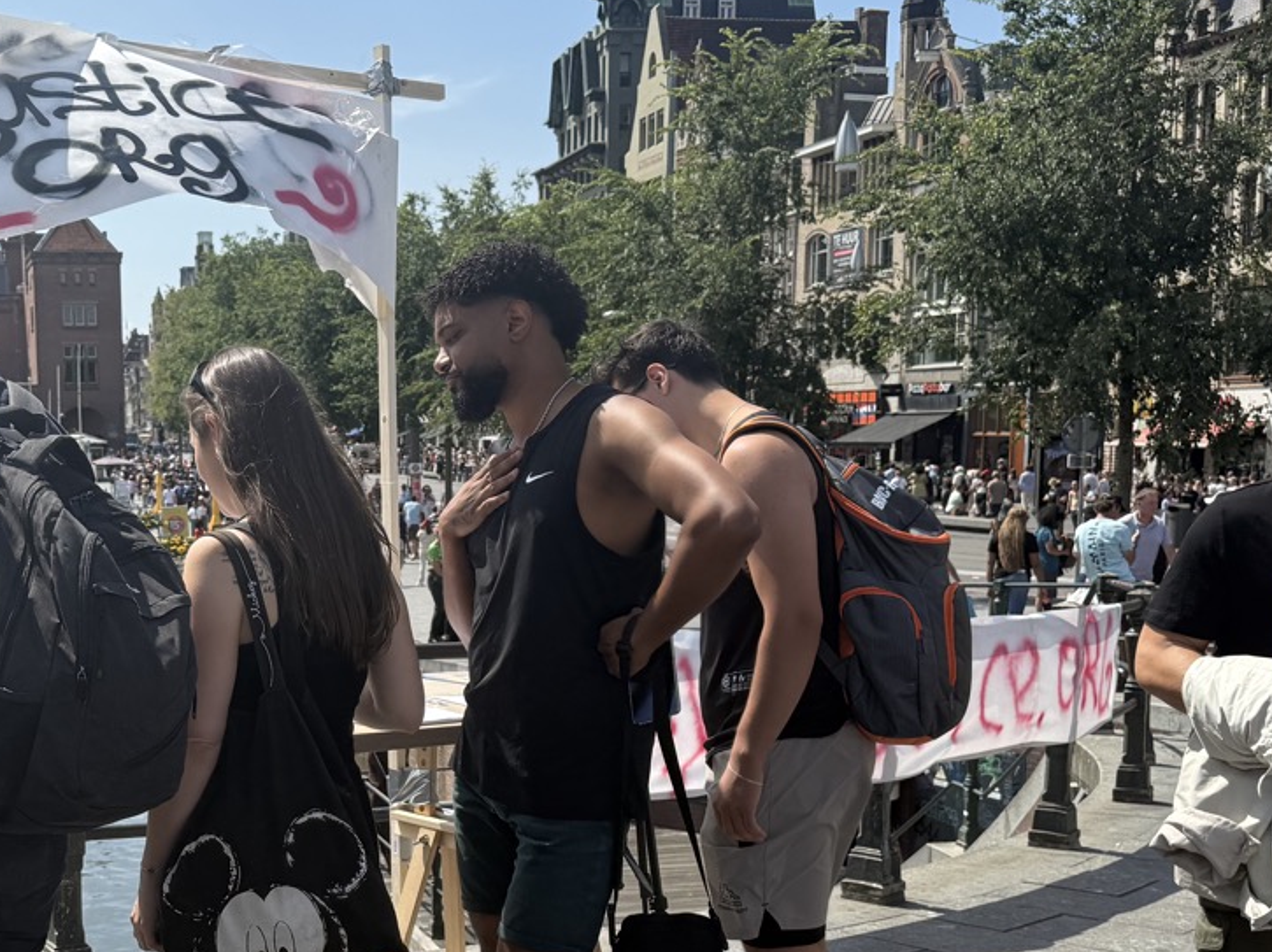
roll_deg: +0.0
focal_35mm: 53
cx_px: 254
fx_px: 1947
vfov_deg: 27.1
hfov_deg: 35.0
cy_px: 721
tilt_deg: -6.8
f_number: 1.78
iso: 100
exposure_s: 1/4673
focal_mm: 6.76
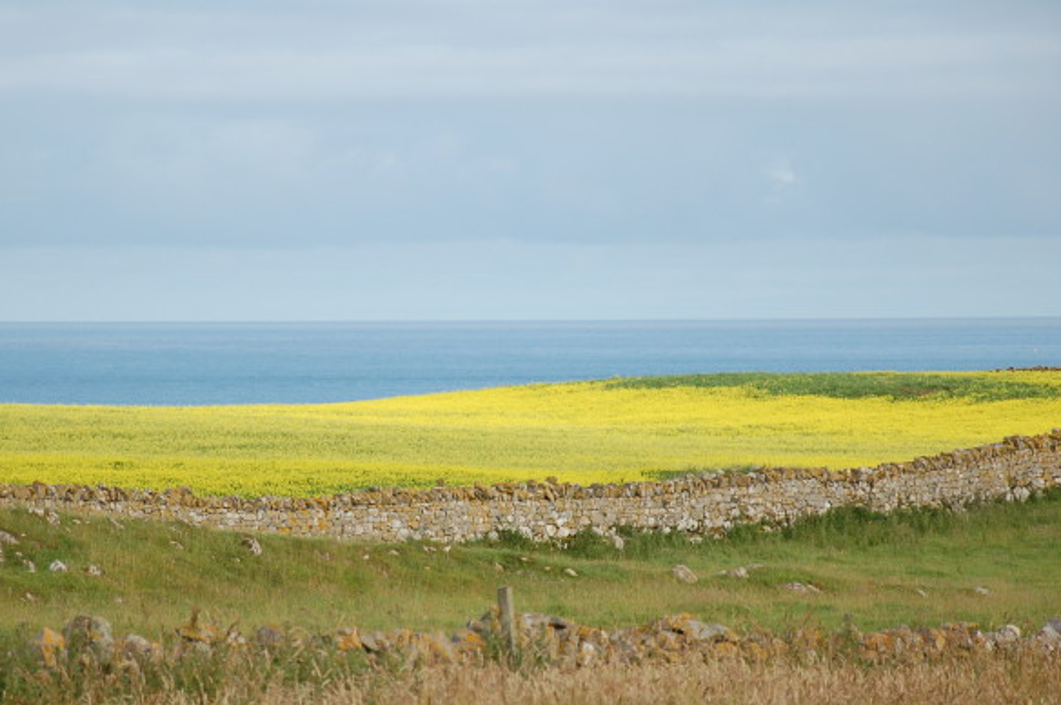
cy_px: 425
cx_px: 467
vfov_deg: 6.4
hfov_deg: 9.6
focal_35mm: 216
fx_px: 6350
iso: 250
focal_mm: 105
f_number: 5.6
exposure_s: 1/500
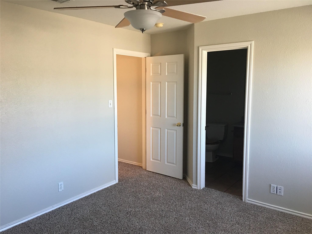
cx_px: 156
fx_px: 261
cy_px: 117
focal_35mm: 29
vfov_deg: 48.2
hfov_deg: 61.7
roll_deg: +0.5
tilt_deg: -6.5
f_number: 2.2
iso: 80
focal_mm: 4.15
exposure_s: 1/15
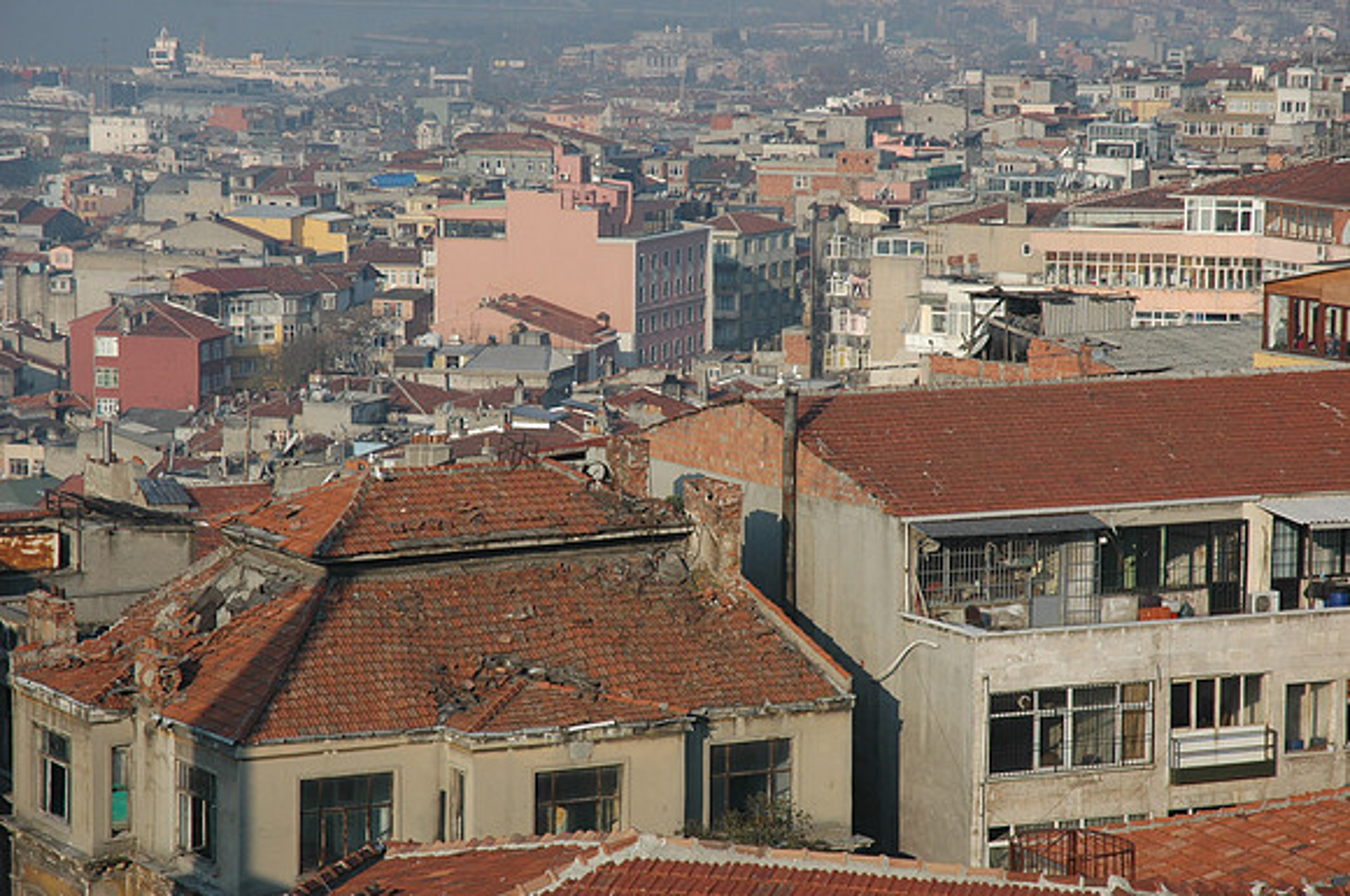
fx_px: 3932
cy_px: 448
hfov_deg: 19.5
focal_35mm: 105
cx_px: 675
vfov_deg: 13.0
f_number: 8
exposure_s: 1/400
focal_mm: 70
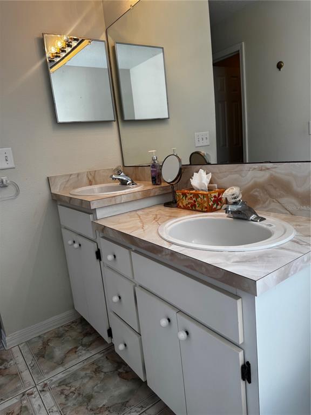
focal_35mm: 24
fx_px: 287
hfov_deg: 56.8
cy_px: 208
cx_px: 156
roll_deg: +8.0
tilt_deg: -12.9
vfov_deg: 71.6
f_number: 1.78
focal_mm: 6.76
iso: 50
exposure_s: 1/139
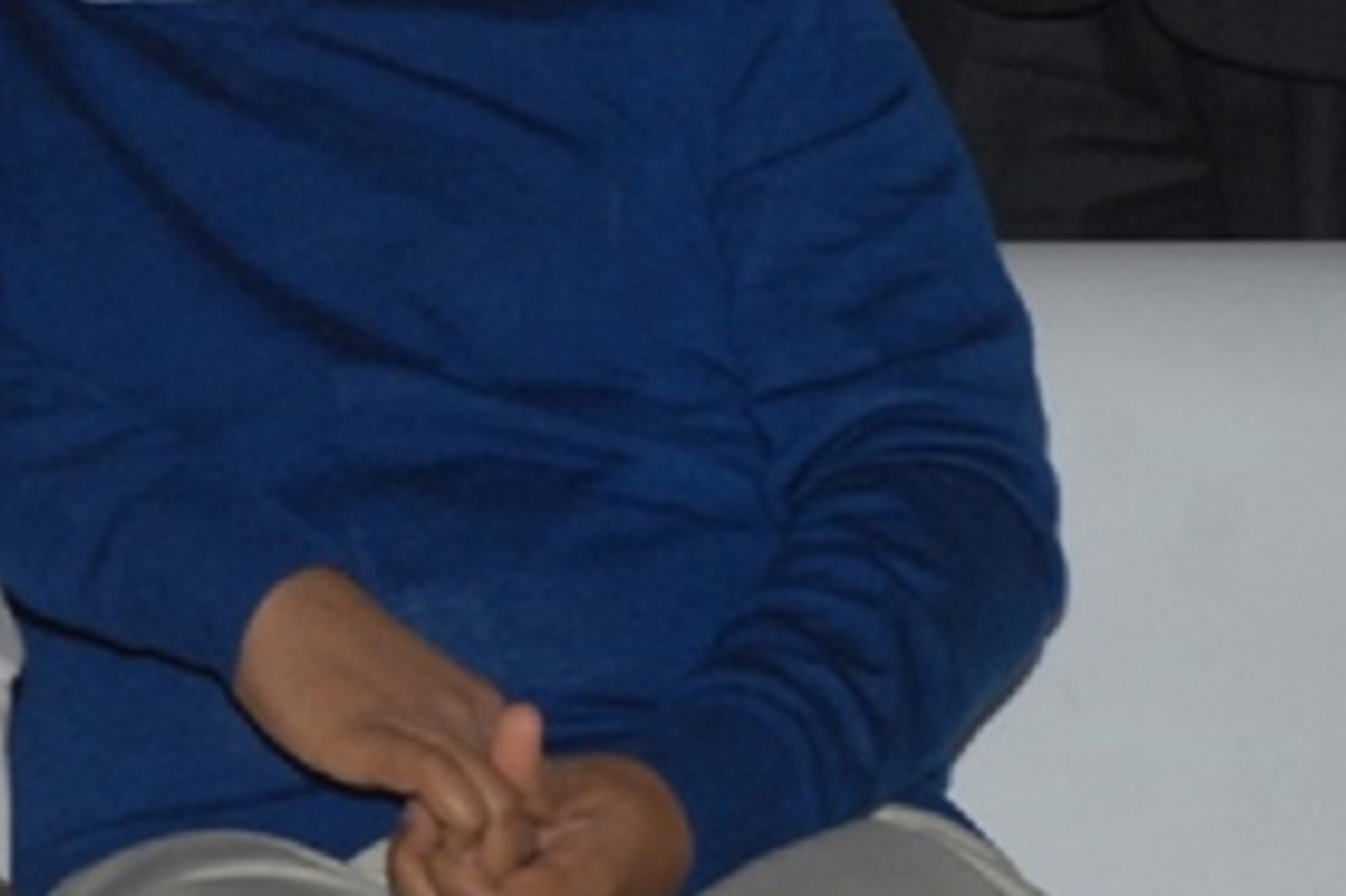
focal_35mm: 322
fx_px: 12050
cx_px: -421
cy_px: -132
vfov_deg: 4.2
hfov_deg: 6.3
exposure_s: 1/200
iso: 400
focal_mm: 75
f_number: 5.6
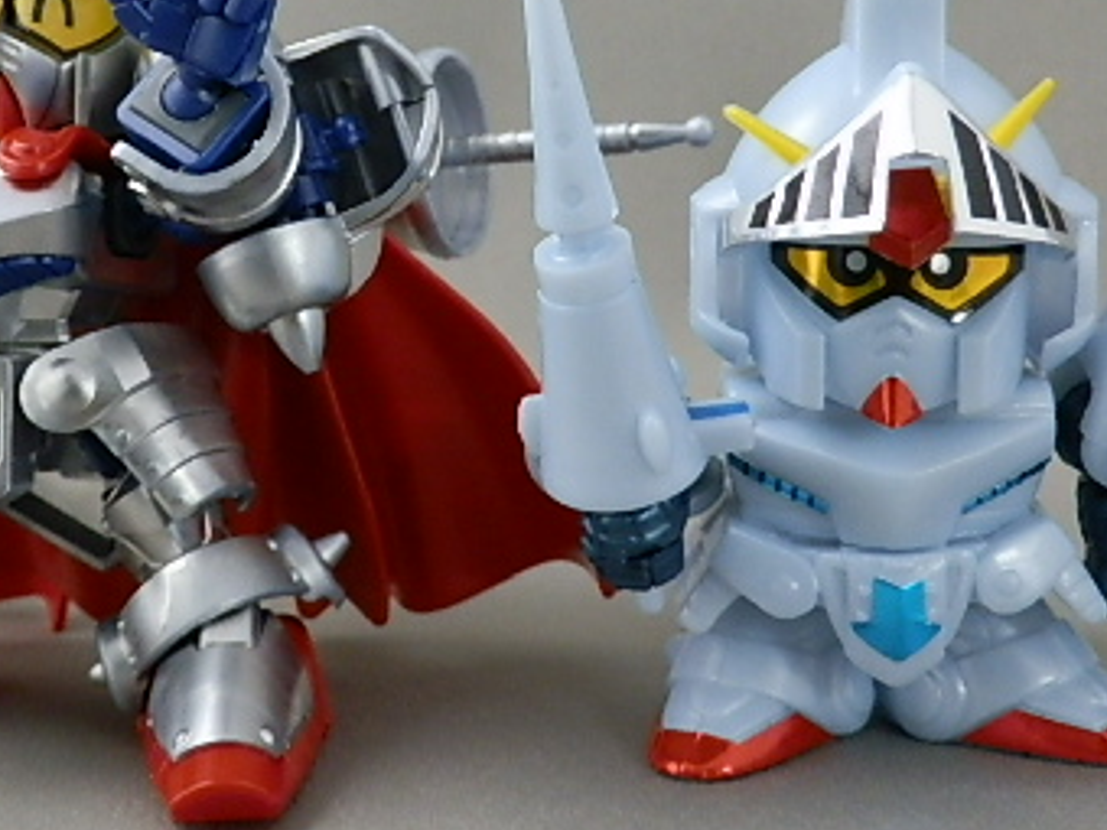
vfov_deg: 22.7
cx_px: 368
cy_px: 186
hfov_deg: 30.0
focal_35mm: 64
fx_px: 2047
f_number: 3.5
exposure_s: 1/8
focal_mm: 6.17
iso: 200
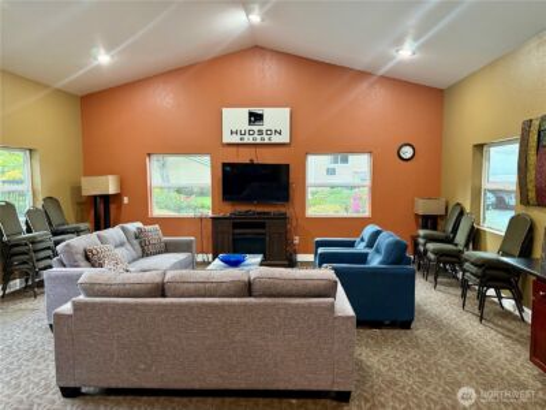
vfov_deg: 56.8
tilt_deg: -4.2
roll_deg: +0.0
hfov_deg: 71.6
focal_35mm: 24
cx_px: 273
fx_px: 379
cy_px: 205
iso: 500
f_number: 1.78
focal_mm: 6.76
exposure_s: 1/60
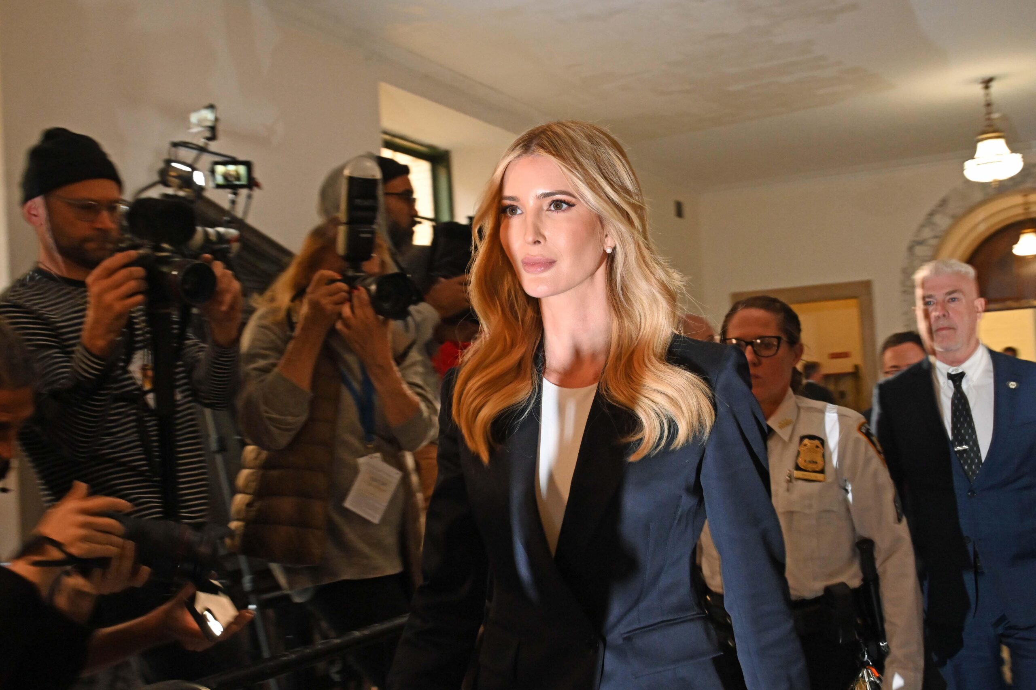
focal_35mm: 42
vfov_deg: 31.9
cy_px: 345
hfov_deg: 46.4
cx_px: 518
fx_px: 1208
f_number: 8
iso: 2200
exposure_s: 1/60
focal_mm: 28
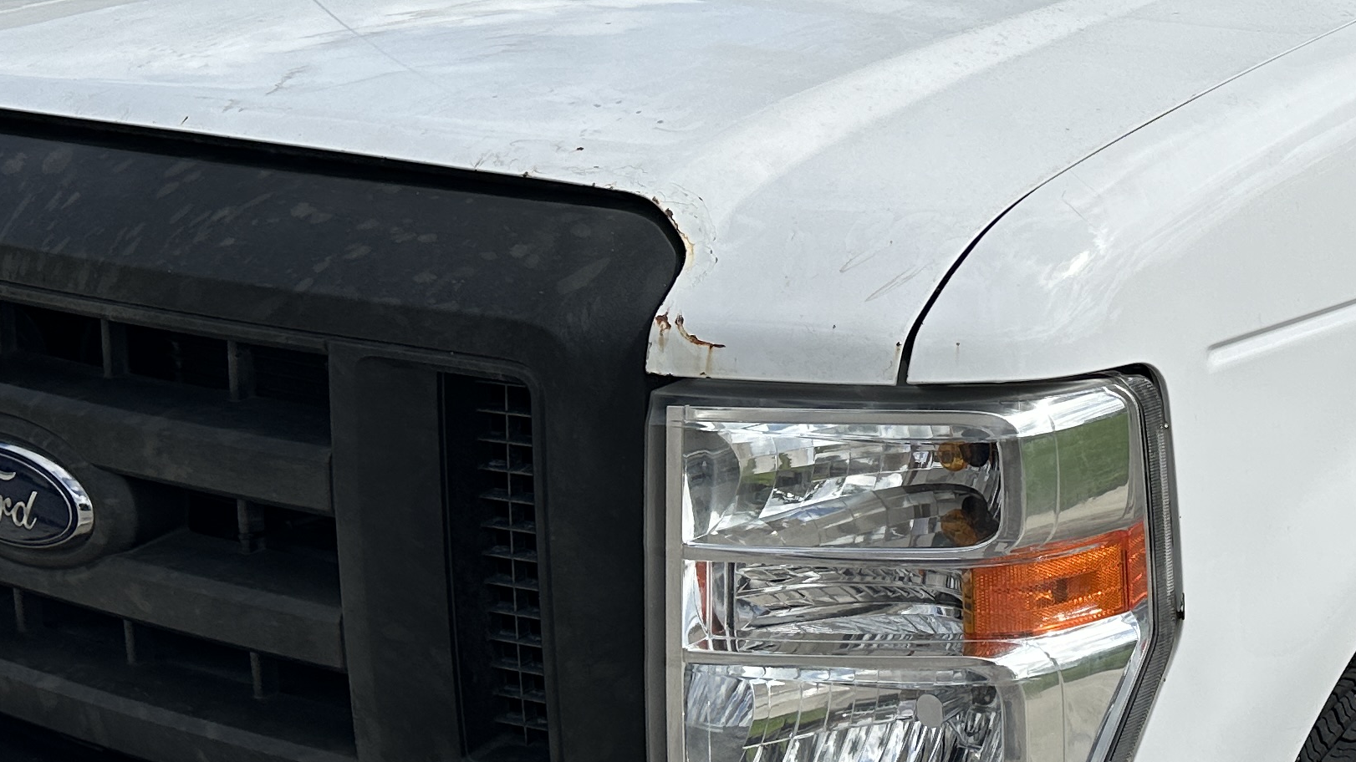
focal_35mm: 65
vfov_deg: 18.3
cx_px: 1281
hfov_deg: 30.6
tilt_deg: -5.7
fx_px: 2337
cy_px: 140
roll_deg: -2.5
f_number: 1.78
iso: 80
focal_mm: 6.86
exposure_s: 1/7576
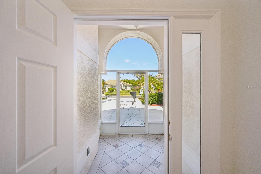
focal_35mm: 14
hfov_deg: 104.3
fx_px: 101
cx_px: 130
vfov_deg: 81.2
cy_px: 87
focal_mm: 14
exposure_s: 1/320
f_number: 8
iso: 400
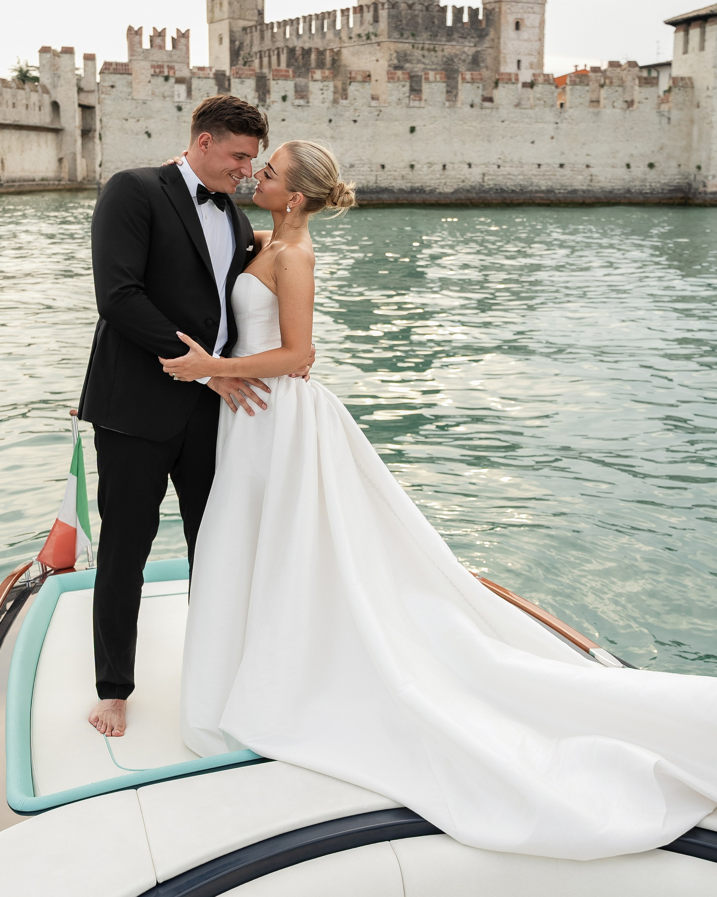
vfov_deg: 46.5
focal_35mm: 39
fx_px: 1034
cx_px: 301
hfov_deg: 38.1
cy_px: 340
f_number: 4
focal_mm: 29
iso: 500
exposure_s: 1/800
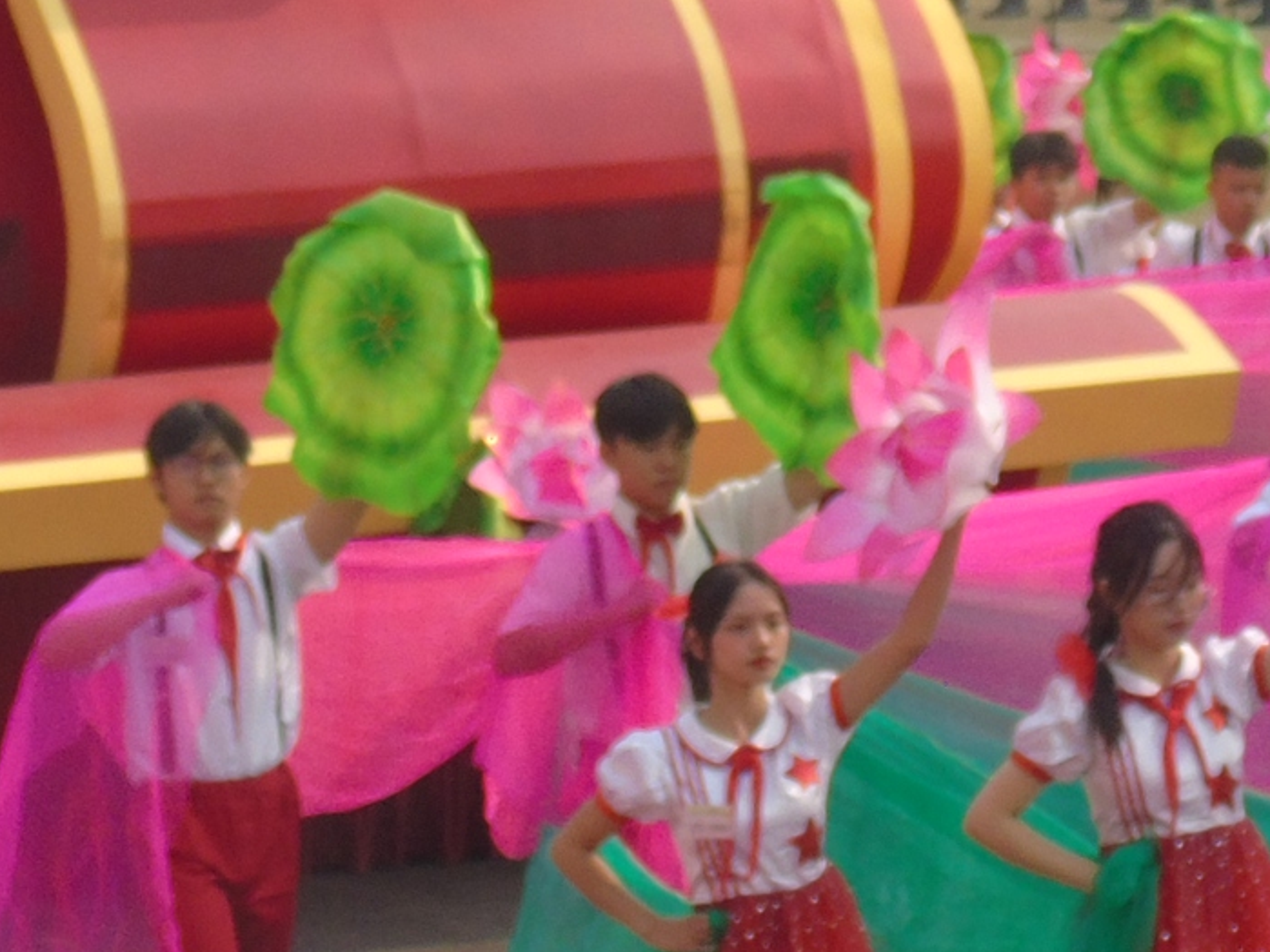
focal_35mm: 260
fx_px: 9537
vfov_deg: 5.6
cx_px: 636
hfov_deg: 7.6
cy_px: -581
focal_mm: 13
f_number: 4.7
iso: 80
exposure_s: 1/320
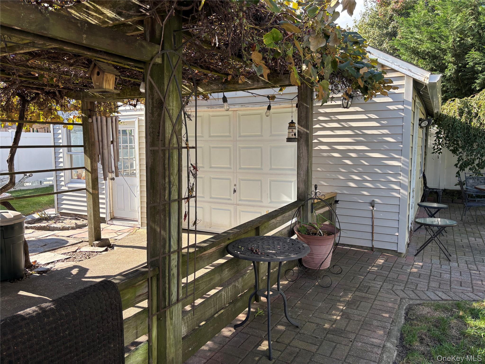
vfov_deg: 53.1
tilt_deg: -5.2
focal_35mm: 26
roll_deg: +1.0
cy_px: 182
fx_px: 364
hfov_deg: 67.3
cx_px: 242
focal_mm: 5.96
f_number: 1.6
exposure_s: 1/460
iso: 50
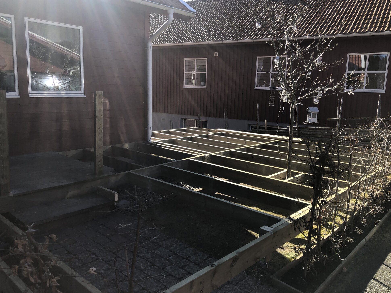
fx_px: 328
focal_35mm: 29
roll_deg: -2.7
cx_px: 192
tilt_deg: -10.2
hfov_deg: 61.7
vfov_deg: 48.2
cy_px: 142
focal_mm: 3.99
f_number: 1.8
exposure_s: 1/842
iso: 20
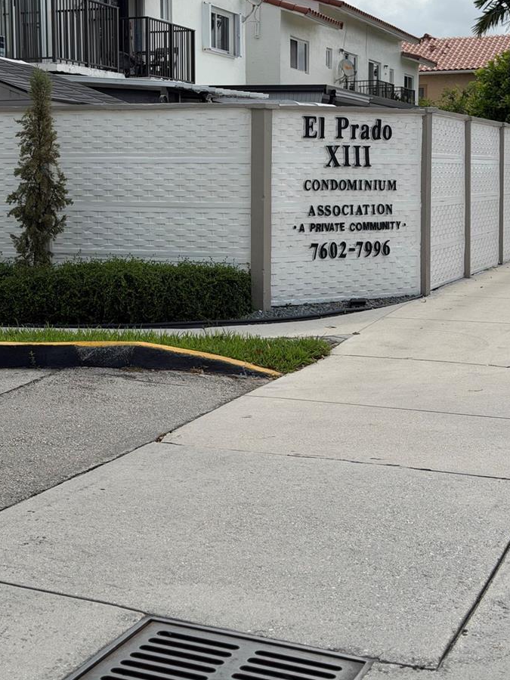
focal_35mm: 64
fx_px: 1257
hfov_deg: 22.9
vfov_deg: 30.1
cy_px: 233
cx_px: 192
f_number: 1.78
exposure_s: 1/6536
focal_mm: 6.76
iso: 64
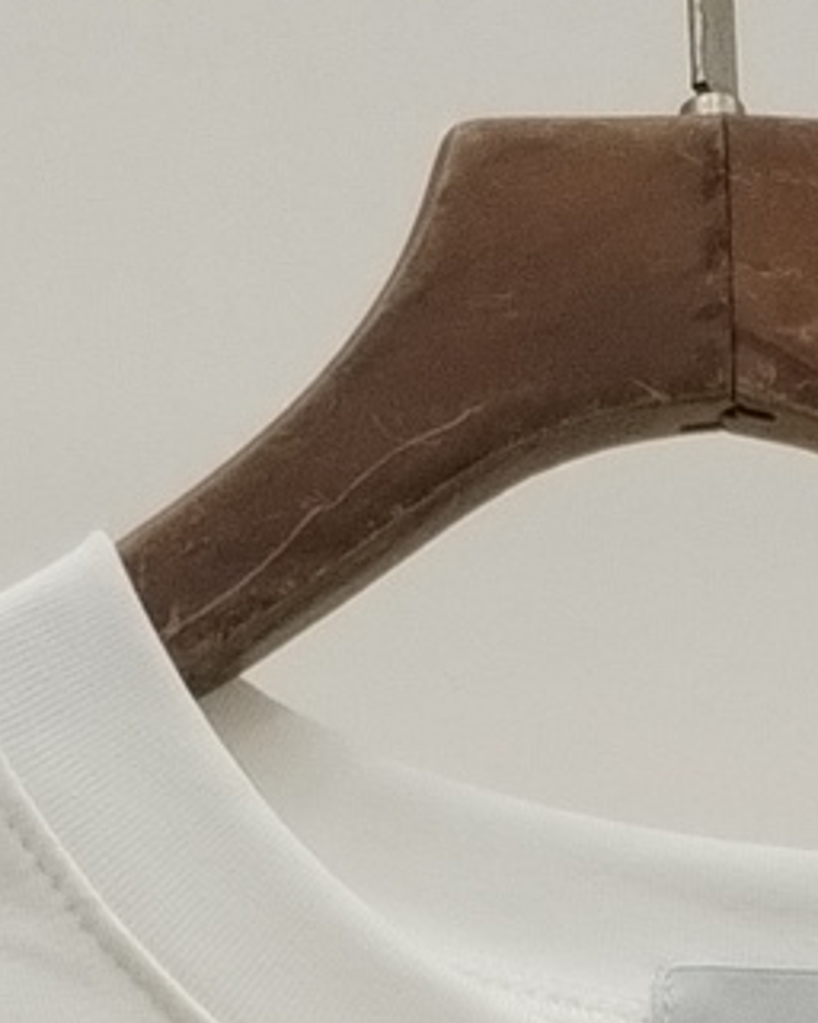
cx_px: 661
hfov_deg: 7.3
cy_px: 3021
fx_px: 6416
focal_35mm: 212
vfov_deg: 7.9
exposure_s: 1/120
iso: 228
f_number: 1.8
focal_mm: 4.75
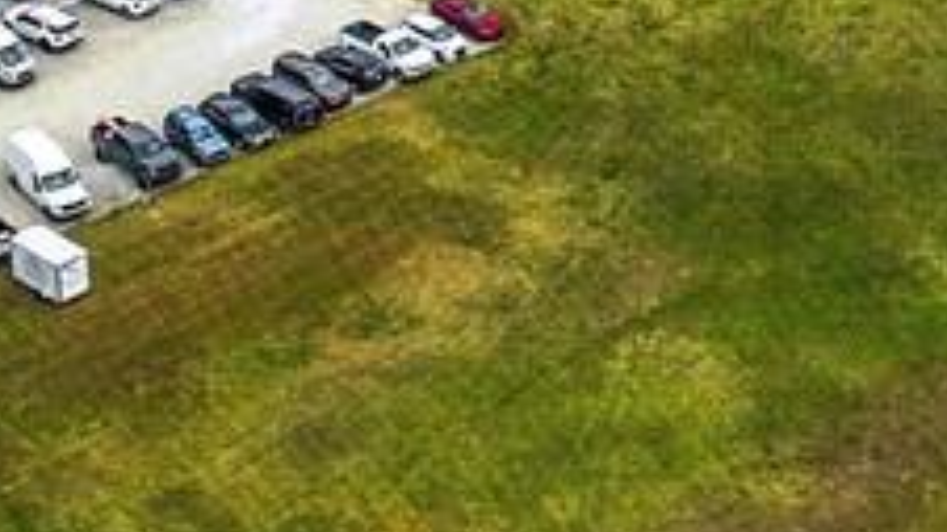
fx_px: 4644
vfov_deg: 6.4
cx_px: 700
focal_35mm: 185
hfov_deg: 11.6
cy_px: -482
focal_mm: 12.29
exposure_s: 1/1600
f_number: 2.8
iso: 100
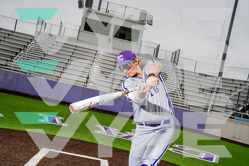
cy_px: 83
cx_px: 124
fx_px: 311
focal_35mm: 45
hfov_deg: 43.6
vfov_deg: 29.9
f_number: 5.6
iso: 100
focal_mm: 45
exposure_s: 1/250
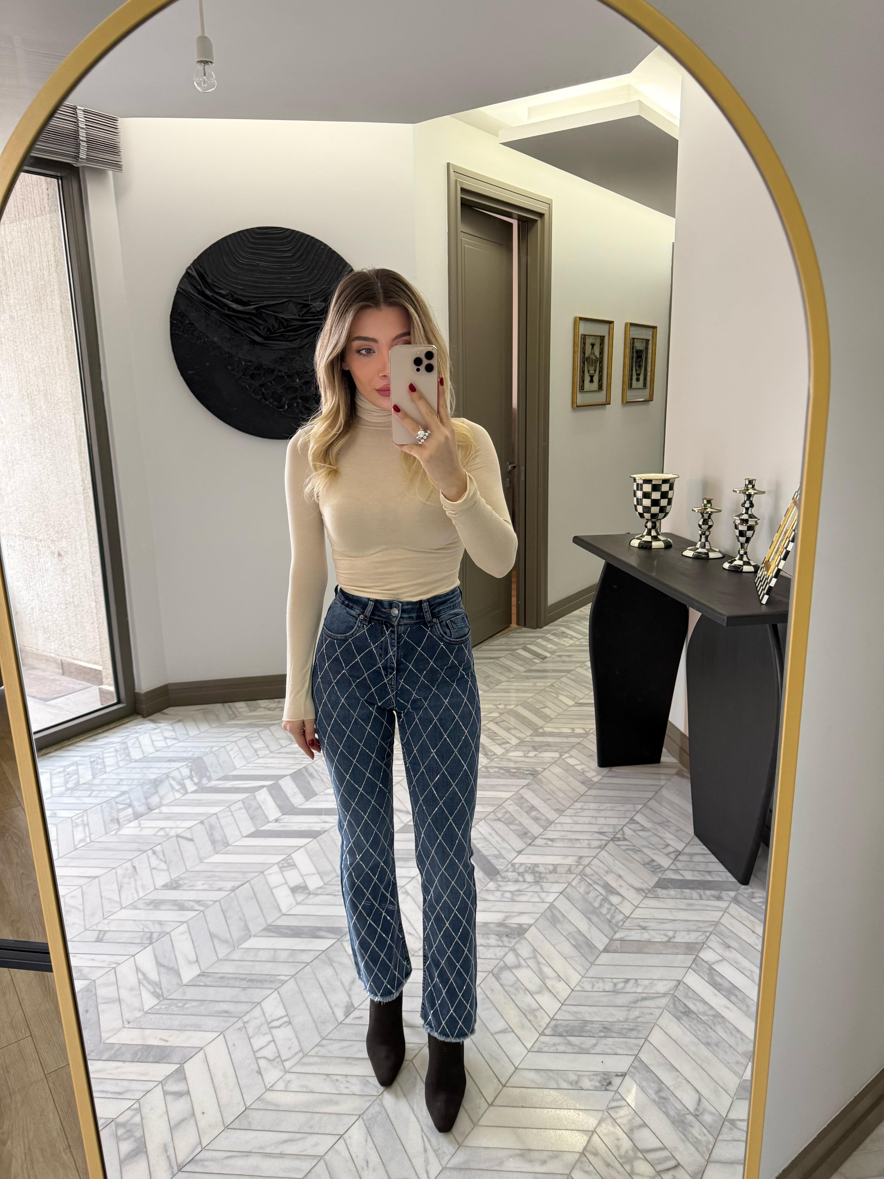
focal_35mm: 24
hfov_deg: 56.8
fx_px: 817
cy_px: 590
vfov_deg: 71.6
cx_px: 442
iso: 250
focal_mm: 6.76
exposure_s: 1/60
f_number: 1.78
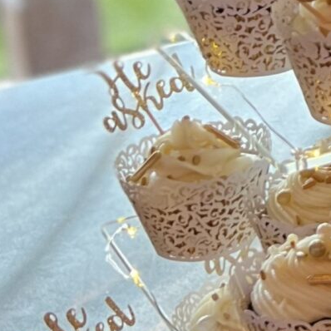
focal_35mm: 148
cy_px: -112
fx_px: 1601
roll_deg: +2.7
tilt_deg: -15.1
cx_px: 674
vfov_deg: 11.5
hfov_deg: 10.7
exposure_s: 1/60
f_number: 1.5
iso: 400
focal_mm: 5.7
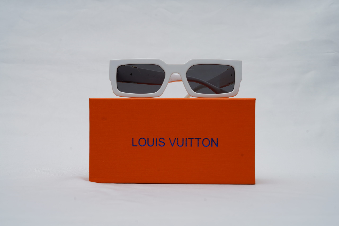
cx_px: 170
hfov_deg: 39.6
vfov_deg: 27.0
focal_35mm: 50
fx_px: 471
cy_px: 113
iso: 100
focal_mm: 50
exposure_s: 1/160
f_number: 9
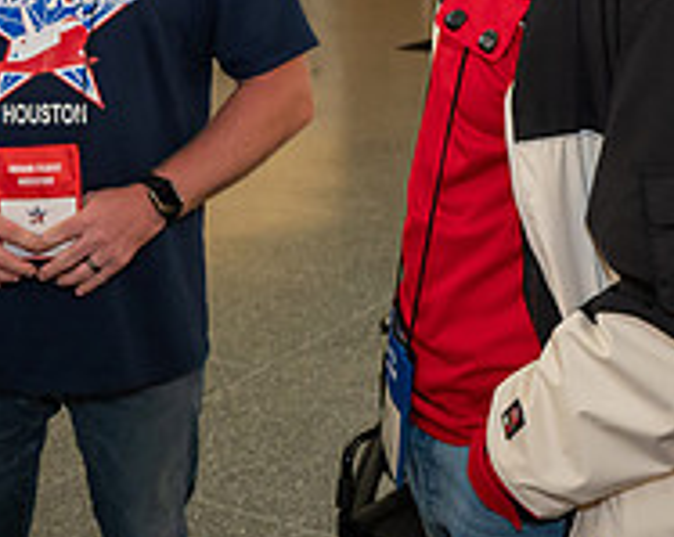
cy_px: 47
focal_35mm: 86
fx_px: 1713
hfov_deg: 22.1
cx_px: 166
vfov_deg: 17.5
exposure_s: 1/50
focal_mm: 29.5
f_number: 5.6
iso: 4000
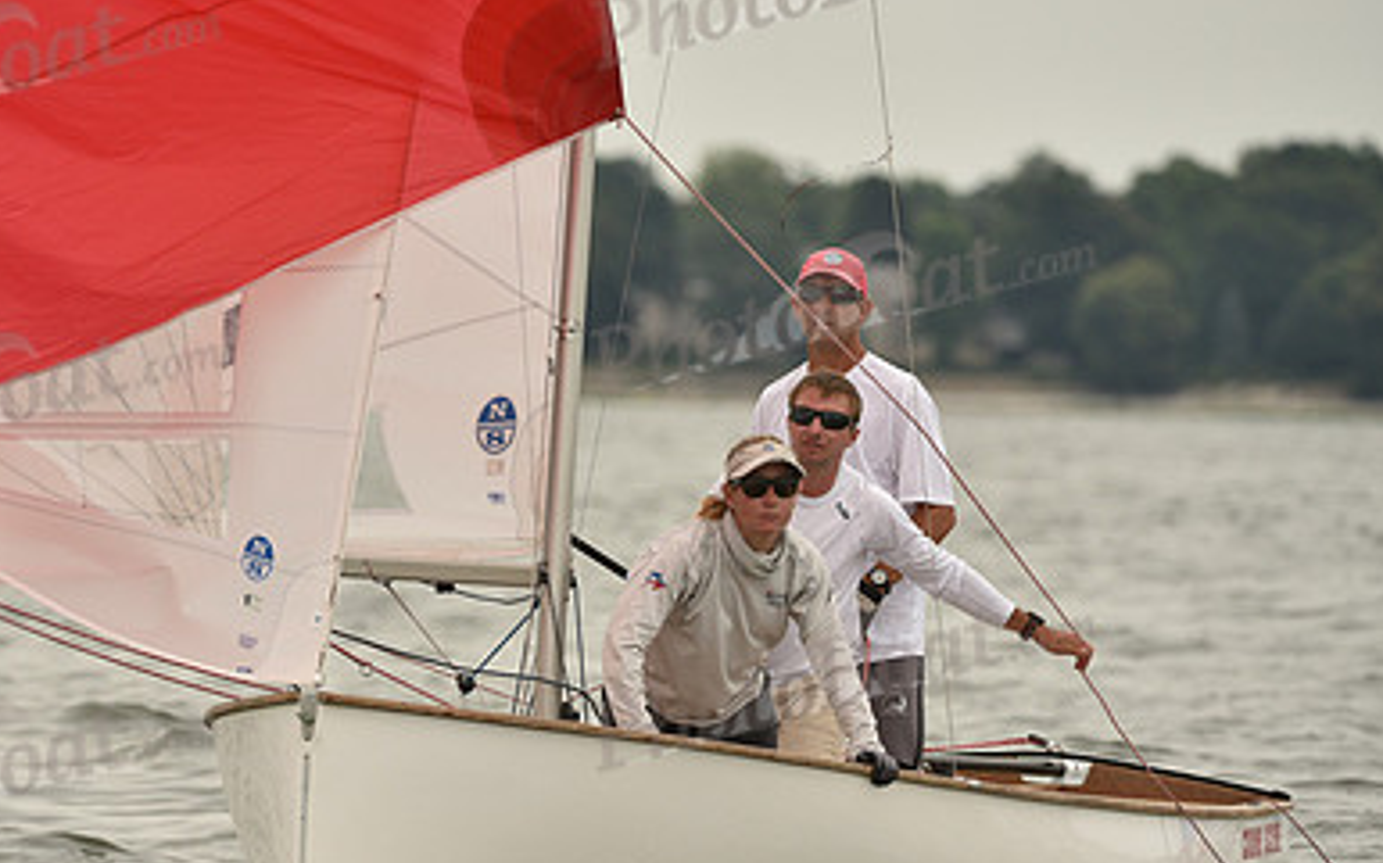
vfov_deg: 2.9
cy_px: 543
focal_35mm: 460
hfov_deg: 4.6
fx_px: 17333
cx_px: 408
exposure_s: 1/1600
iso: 320
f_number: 5
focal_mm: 300
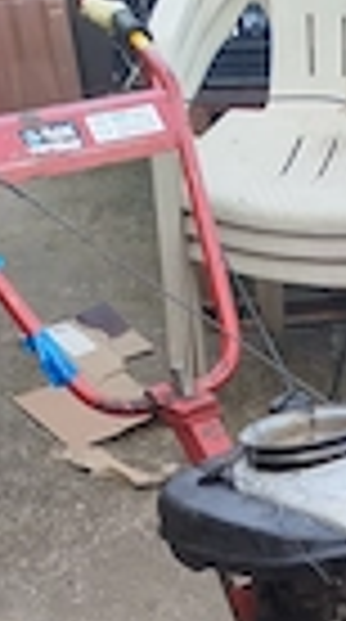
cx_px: 445
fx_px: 1247
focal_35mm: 76
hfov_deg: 15.1
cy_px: 608
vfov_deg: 26.6
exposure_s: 1/106
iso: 50
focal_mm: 5.31
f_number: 1.7
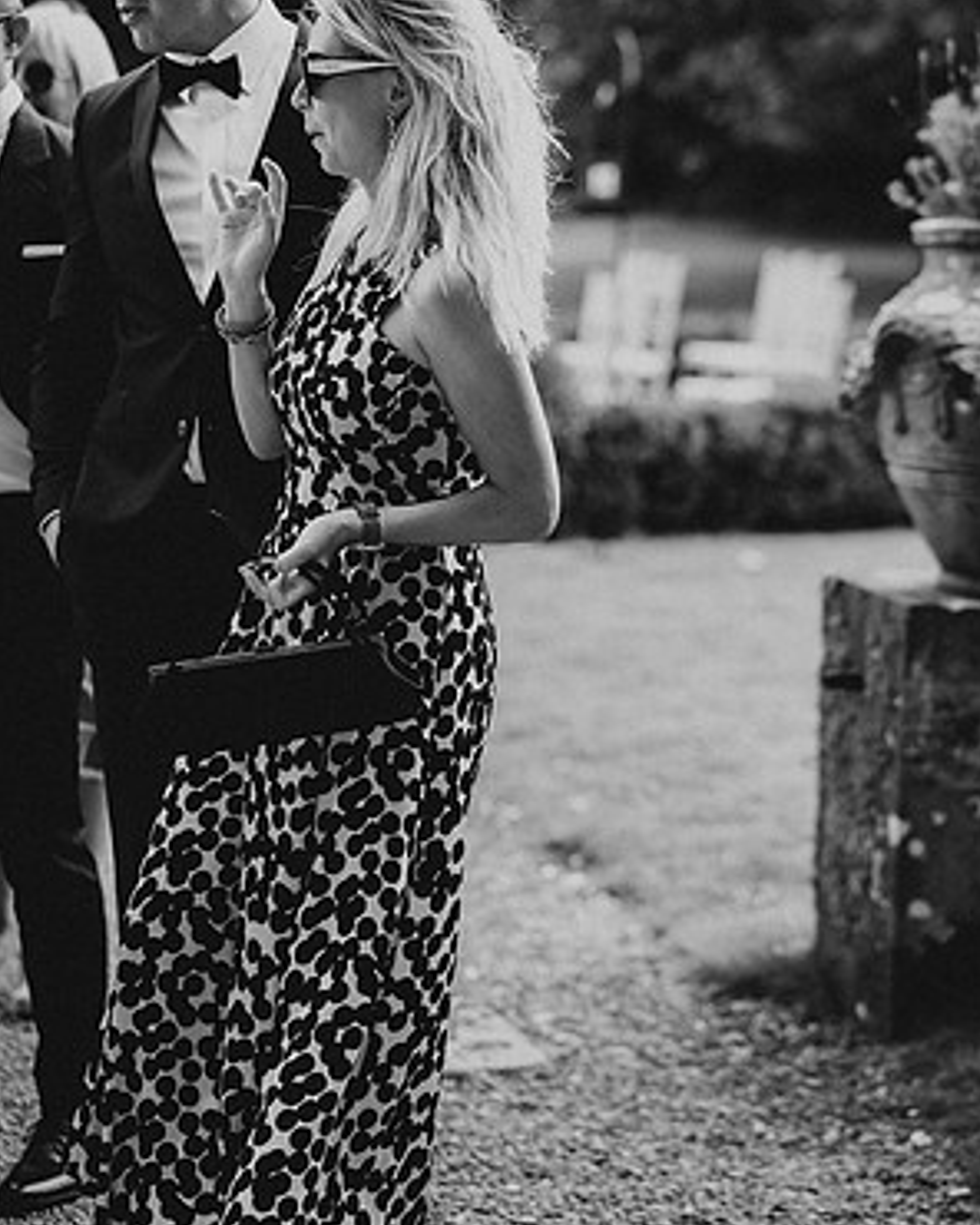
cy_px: 513
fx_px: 3517
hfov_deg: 15.9
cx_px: 490
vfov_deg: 19.7
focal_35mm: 97
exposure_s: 1/320
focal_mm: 85
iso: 100
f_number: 2.2
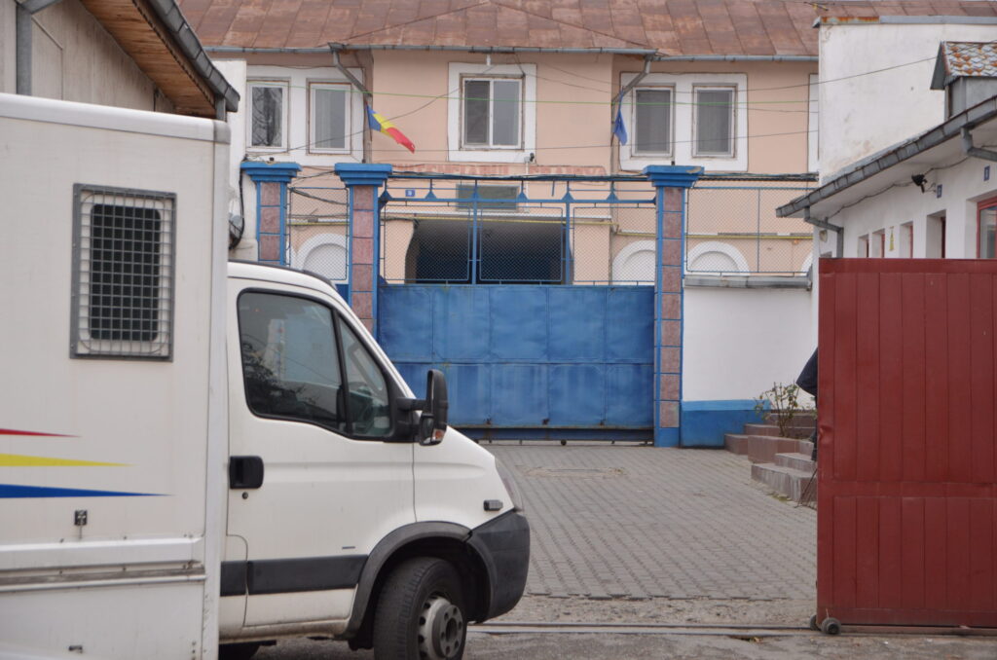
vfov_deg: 18.1
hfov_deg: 27.0
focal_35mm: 75
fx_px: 2073
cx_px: 498
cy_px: 330
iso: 500
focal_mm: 50
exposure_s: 1/640
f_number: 3.5
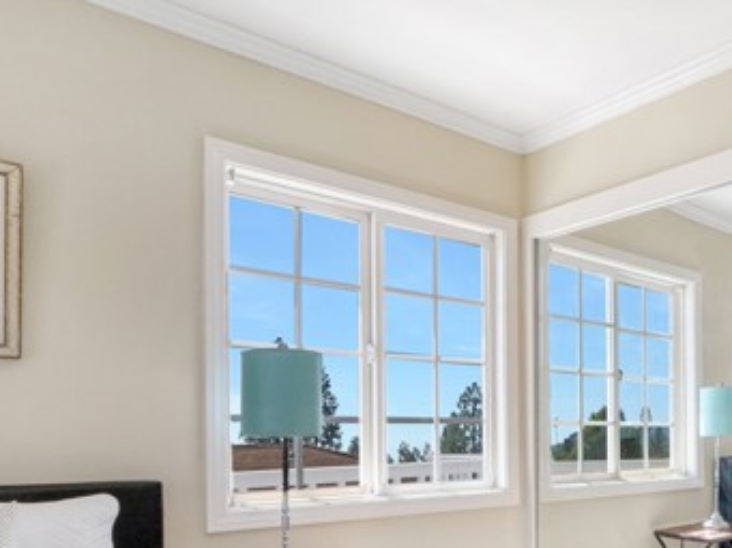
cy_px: 463
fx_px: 634
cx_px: 618
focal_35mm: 30
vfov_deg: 43.7
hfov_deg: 54.5
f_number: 8
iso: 1000
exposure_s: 1/200
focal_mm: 8
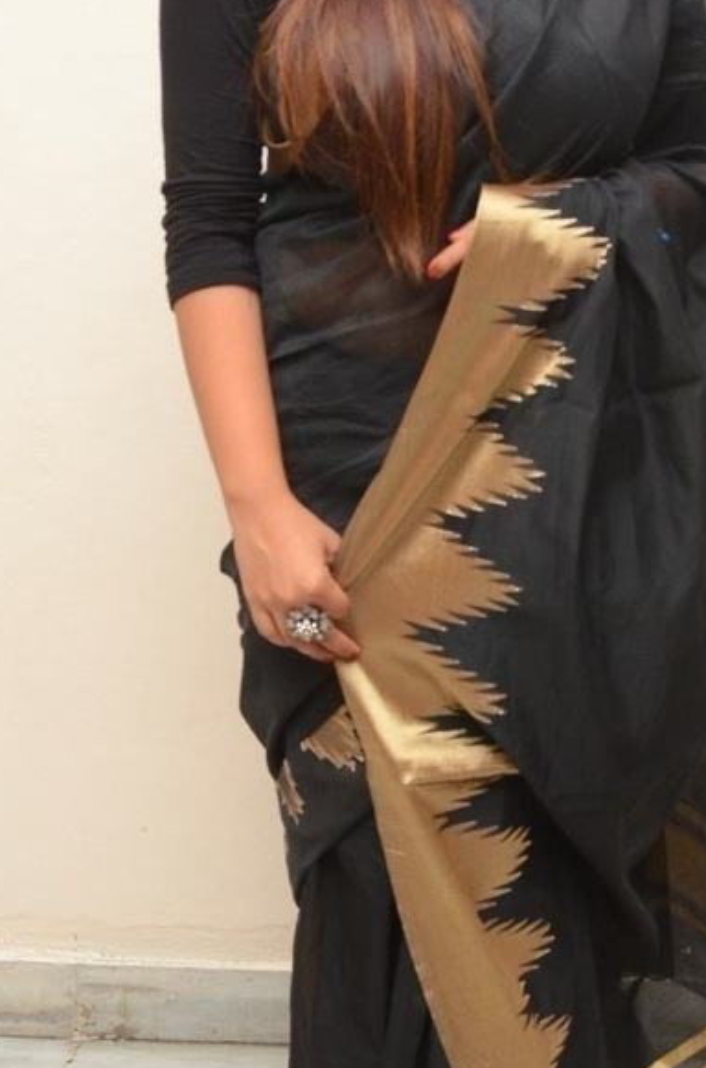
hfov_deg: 17.3
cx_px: 460
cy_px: 510
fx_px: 2309
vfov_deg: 26.0
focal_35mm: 78
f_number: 6.3
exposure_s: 1/125
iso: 1250
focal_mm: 25
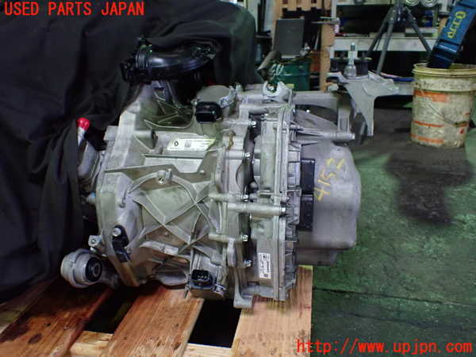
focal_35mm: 30
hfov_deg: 60.0
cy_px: 178
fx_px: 413
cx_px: 238
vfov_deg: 46.8
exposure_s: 1/60
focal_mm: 5.4
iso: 800
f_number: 2.3
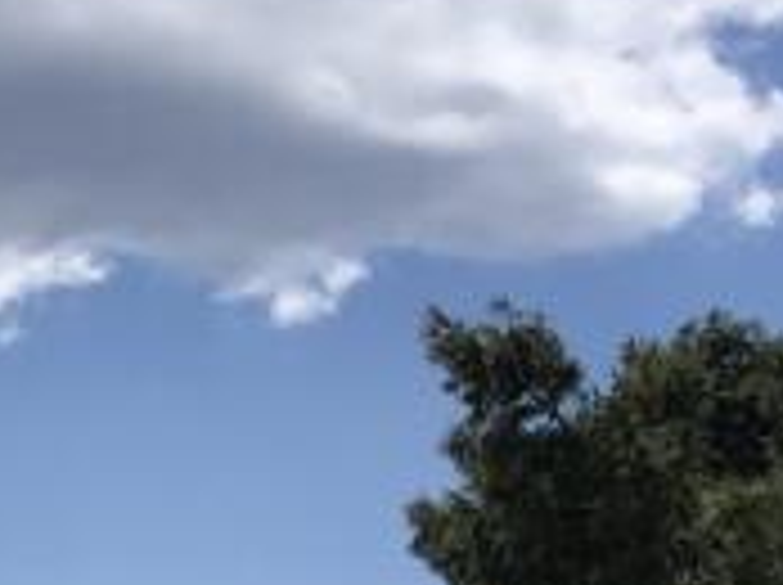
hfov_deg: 10.7
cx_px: -918
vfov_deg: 8.4
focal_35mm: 165
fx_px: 3727
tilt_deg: -1.1
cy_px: 1228
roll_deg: -1.3
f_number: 1.8
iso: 25
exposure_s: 1/4808
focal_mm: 4
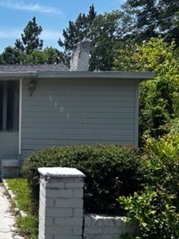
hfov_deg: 23.5
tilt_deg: -2.5
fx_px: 393
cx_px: -34
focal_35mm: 57
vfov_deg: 33.7
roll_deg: -0.4
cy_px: 133
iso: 50
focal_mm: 5.7
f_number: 1.5
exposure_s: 1/4115
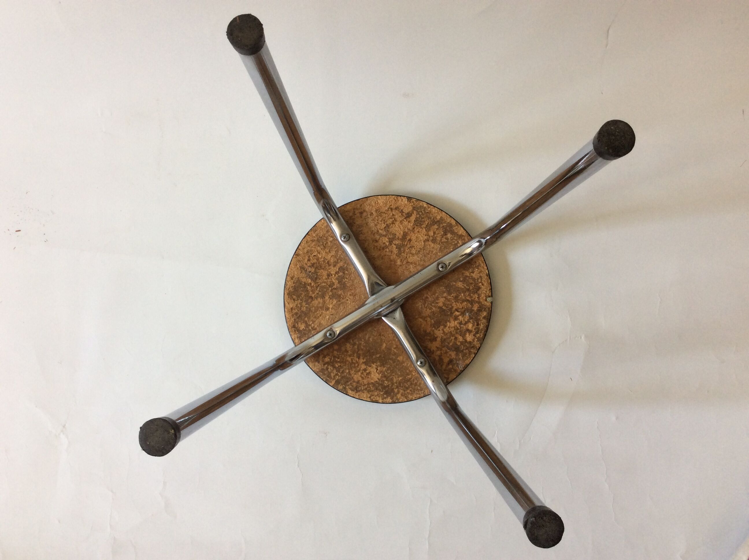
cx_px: 374
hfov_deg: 56.9
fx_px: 691
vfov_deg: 44.1
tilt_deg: -86.9
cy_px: 280
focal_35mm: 32
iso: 50
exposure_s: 1/50
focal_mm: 3.3
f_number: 2.4
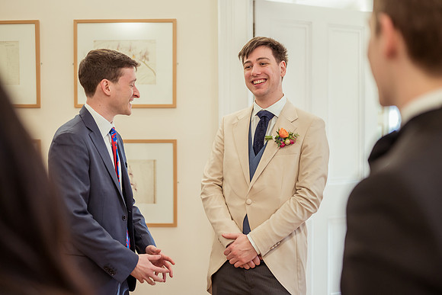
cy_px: 148
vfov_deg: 27.0
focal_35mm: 50
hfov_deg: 39.5
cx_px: 221
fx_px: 615
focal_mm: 50
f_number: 2
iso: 1400
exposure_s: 1/500
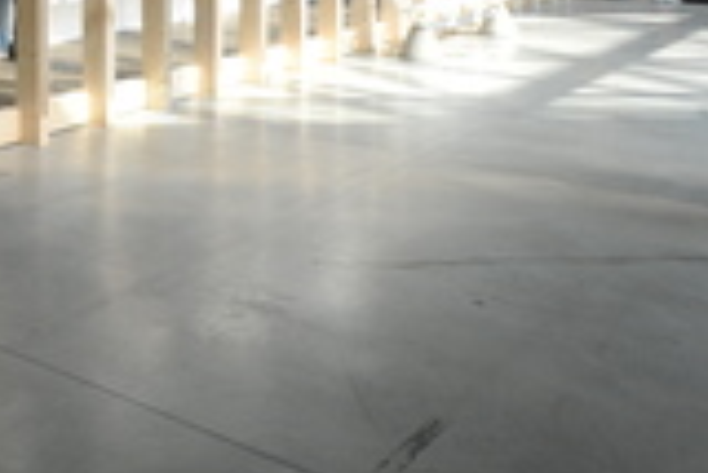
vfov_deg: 23.0
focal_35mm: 53
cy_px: -126
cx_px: -257
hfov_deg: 28.9
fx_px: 1043
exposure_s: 1/100
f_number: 6.3
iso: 800
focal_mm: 17
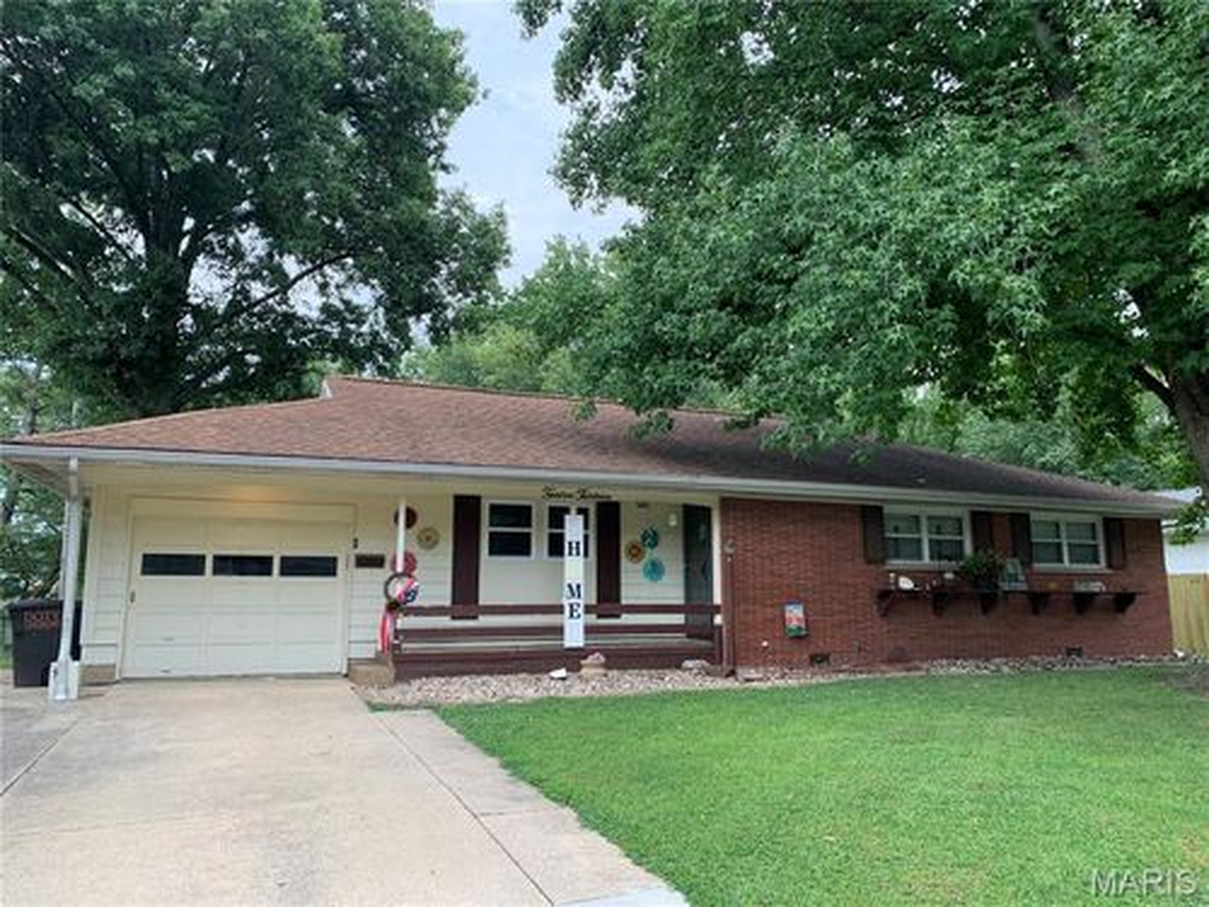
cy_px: 454
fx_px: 908
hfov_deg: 67.3
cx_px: 604
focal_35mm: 26
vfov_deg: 53.1
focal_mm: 4.25
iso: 25
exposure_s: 1/388
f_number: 1.8
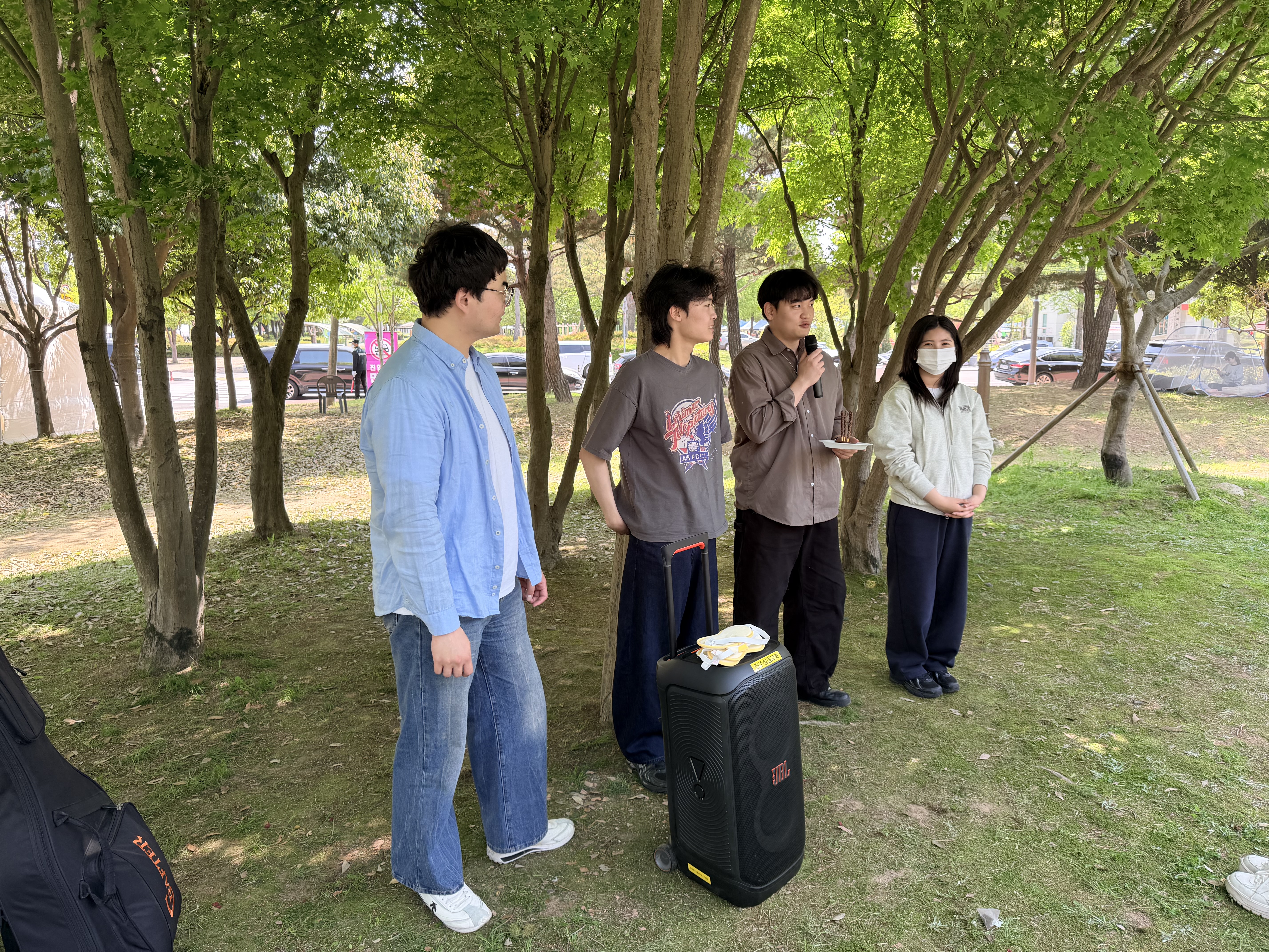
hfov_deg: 71.6
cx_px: 634
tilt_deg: -9.6
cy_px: 476
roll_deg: +0.2
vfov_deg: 56.8
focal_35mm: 24
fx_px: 880
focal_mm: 6.76
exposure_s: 1/395
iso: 80
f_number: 1.78
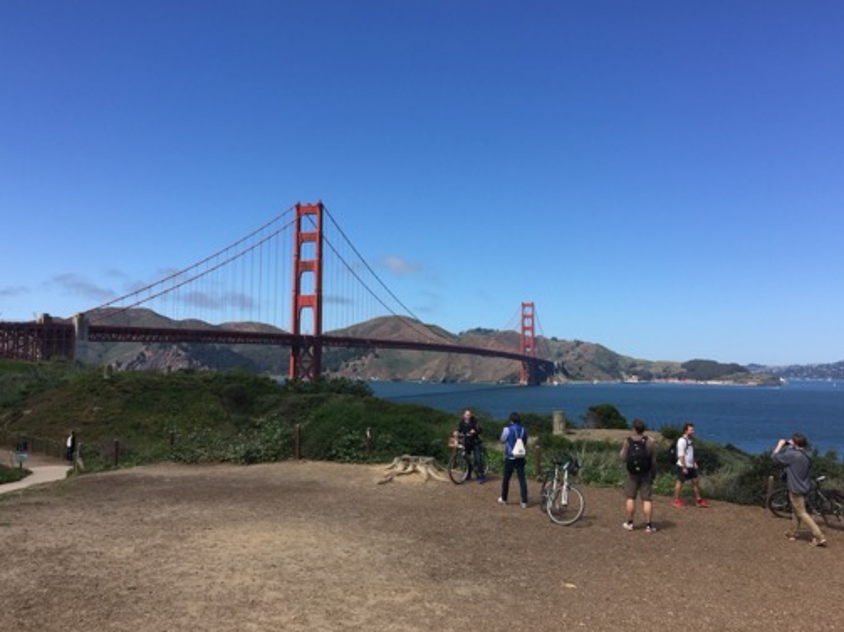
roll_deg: -1.1
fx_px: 731
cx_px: 419
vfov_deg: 46.8
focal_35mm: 30
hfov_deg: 60.0
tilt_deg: +2.9
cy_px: 312
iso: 32
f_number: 2.2
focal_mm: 4.15
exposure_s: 1/2198
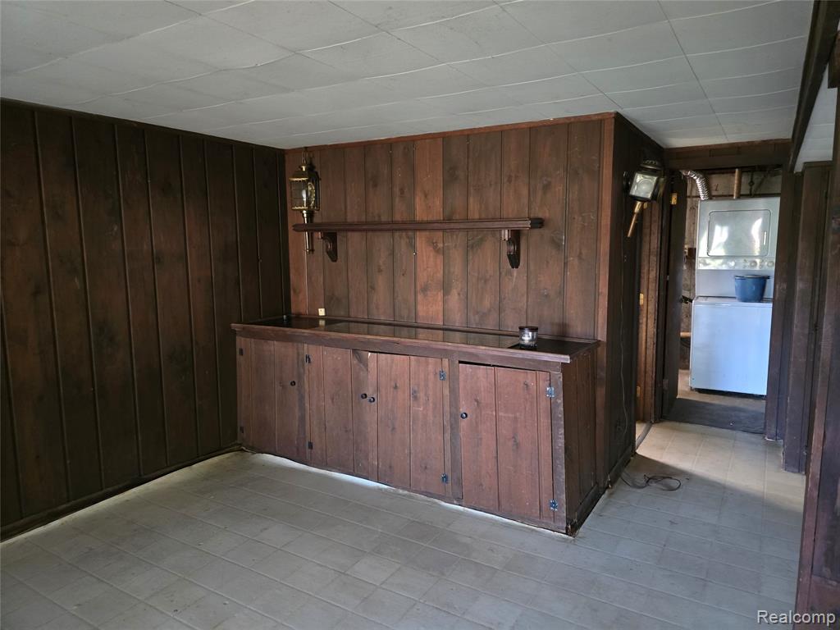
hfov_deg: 73.9
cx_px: 420
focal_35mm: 23
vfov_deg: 58.9
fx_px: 558
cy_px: 315
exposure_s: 1/30
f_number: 1.7
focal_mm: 6.3
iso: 1250
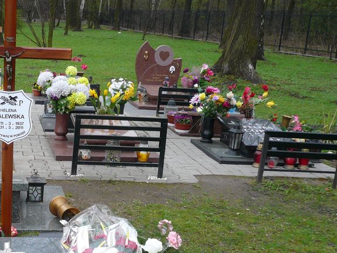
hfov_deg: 30.6
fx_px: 594
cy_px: 206
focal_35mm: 61
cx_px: 49
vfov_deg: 23.6
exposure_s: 1/400
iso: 100
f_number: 3
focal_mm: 5.7
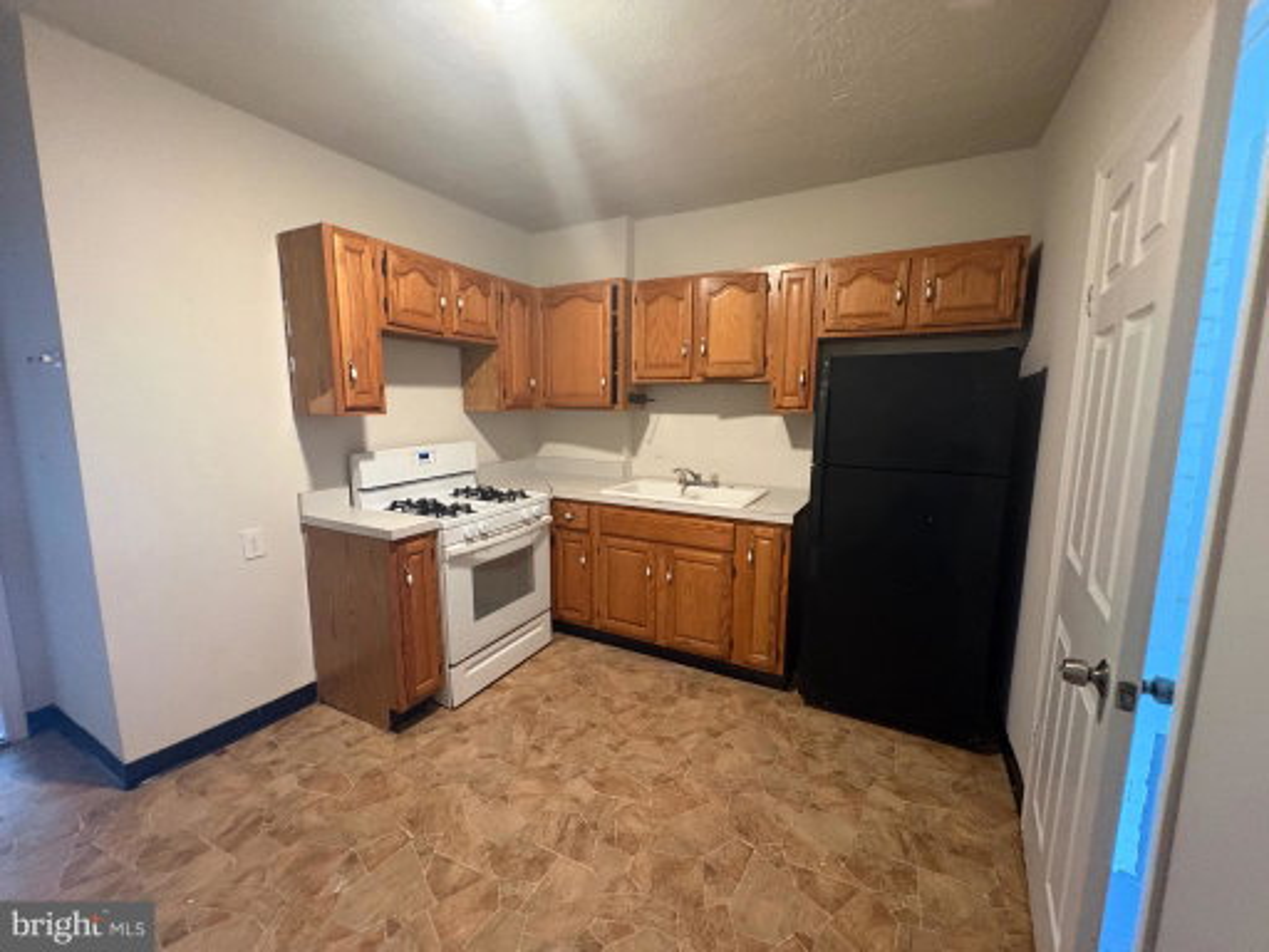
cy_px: 476
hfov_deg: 102.1
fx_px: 513
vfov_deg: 85.7
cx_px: 634
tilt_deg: -6.4
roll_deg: +0.9
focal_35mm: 14
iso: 640
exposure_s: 1/40
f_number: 2.2
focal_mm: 2.22
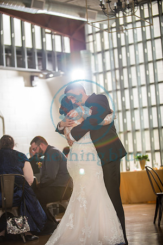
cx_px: 82
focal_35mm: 82
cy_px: 122
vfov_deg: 24.8
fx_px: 557
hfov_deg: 16.7
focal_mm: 82
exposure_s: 1/250
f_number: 2.8
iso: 200
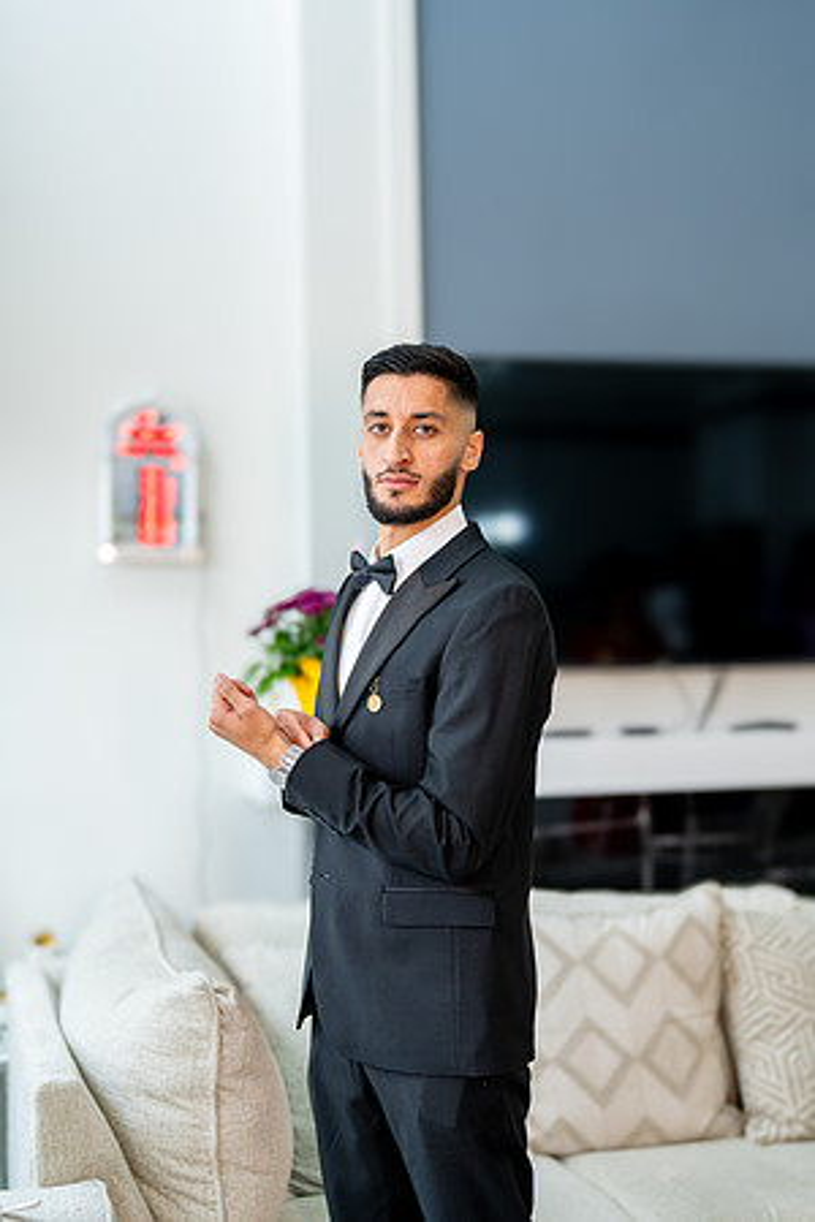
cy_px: 611
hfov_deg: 27.0
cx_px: 408
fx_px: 1698
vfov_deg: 39.6
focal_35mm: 50
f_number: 1.4
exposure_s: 1/250
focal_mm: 50
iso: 400
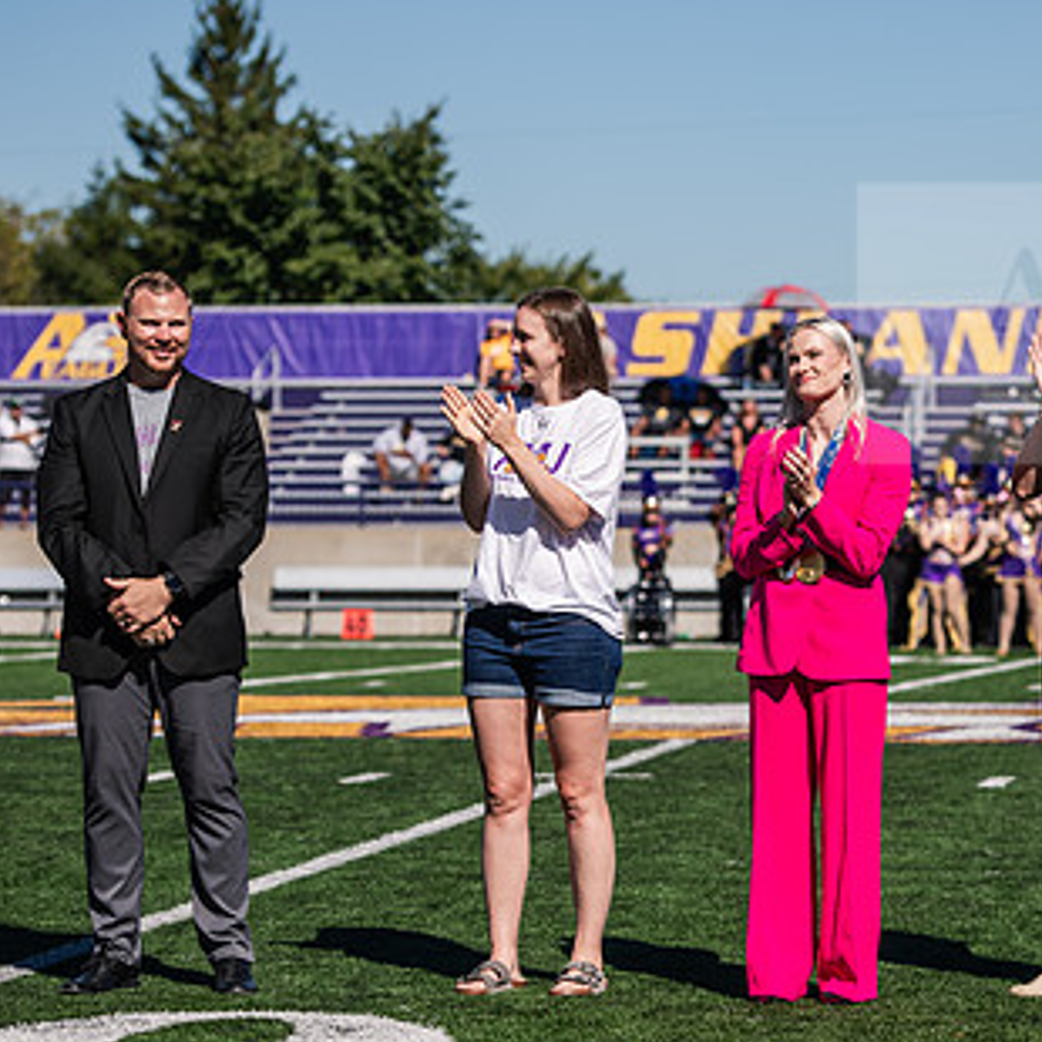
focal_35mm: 156
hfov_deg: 11.2
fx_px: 5313
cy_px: 590
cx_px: 756
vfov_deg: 11.2
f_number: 3.5
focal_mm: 98
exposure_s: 1/1600
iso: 80
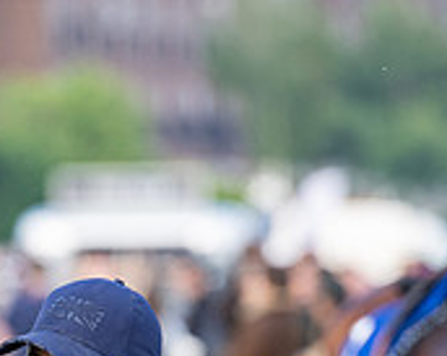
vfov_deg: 1.9
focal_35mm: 811
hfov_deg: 2.4
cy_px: 373
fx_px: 10711
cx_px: -158
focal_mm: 200
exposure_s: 1/800
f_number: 4
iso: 400
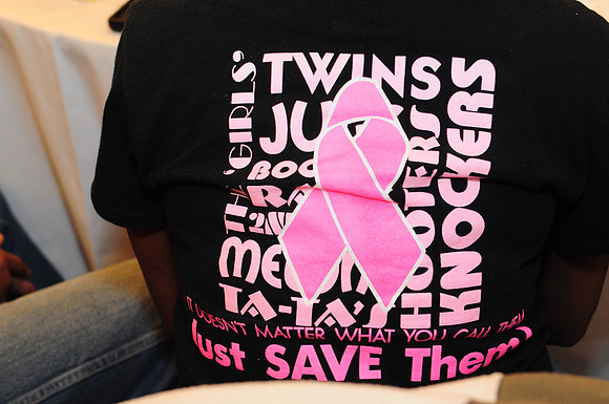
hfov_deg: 27.0
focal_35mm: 75
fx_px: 1267
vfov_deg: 18.1
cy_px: 202
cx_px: 304
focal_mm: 50
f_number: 4
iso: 1000
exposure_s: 1/60
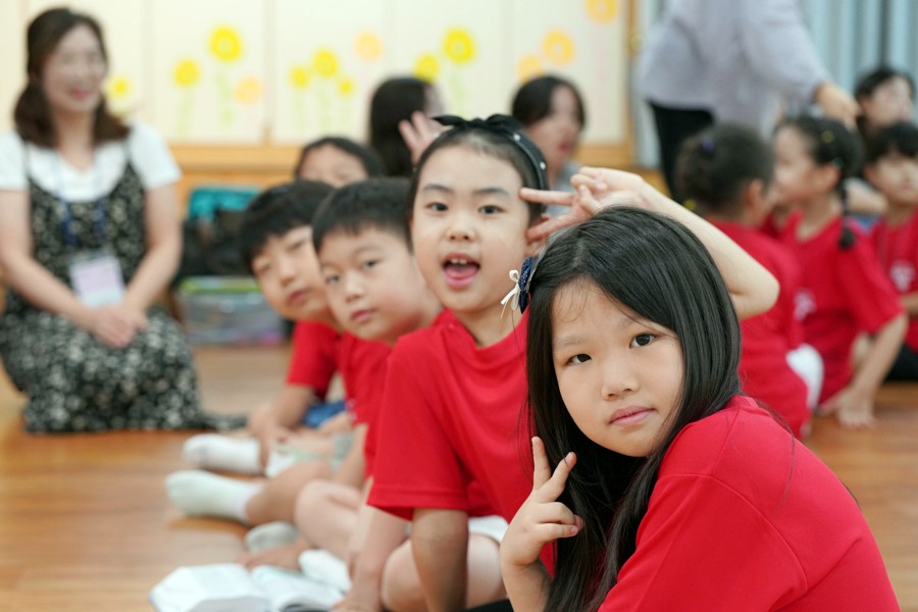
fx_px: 1785
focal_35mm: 70
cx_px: 459
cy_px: 306
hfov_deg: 28.8
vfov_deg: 19.5
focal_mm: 70
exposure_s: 1/160
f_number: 4
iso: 2000
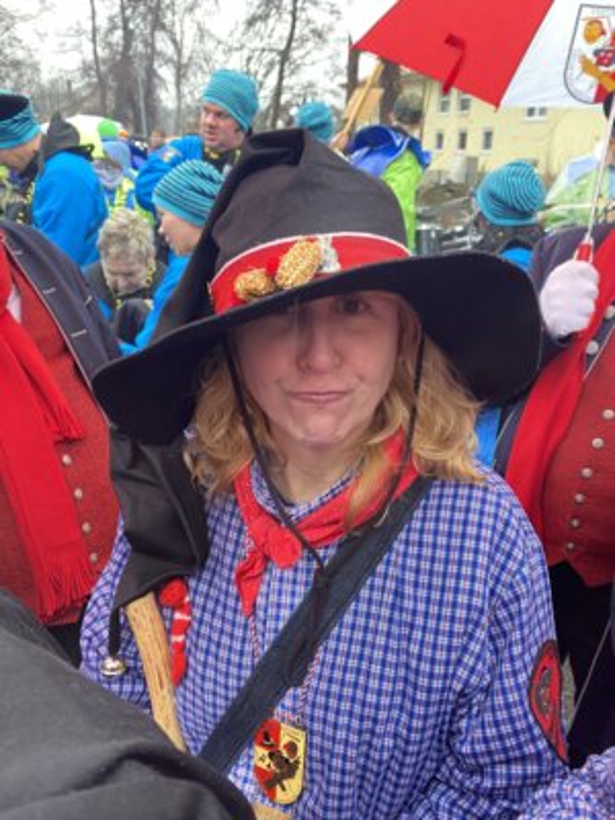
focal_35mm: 26
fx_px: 616
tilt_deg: -22.5
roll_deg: -1.2
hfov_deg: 53.1
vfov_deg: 67.3
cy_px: 410
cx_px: 308
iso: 125
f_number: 1.8
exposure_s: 1/87
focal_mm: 4.25
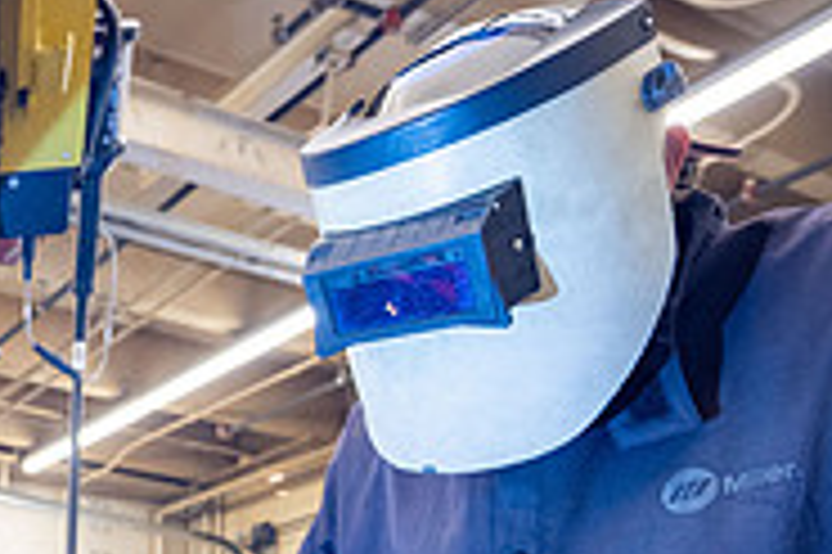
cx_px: -261
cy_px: 696
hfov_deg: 32.7
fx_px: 1016
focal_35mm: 44
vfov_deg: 26.4
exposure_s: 1/200
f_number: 4
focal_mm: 14
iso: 1600
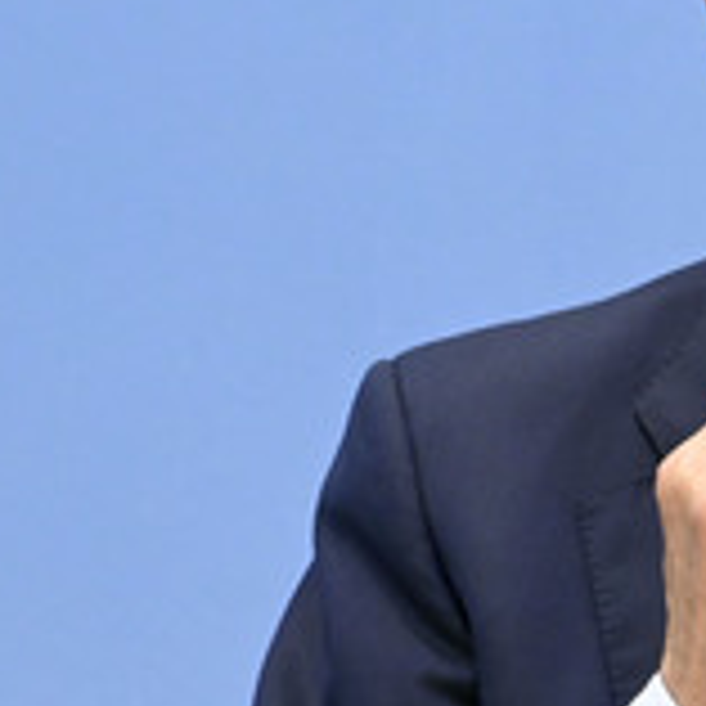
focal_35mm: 105
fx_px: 2423
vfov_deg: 16.5
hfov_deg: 15.6
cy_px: 229
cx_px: 960
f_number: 5.6
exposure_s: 1/320
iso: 3200
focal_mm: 43
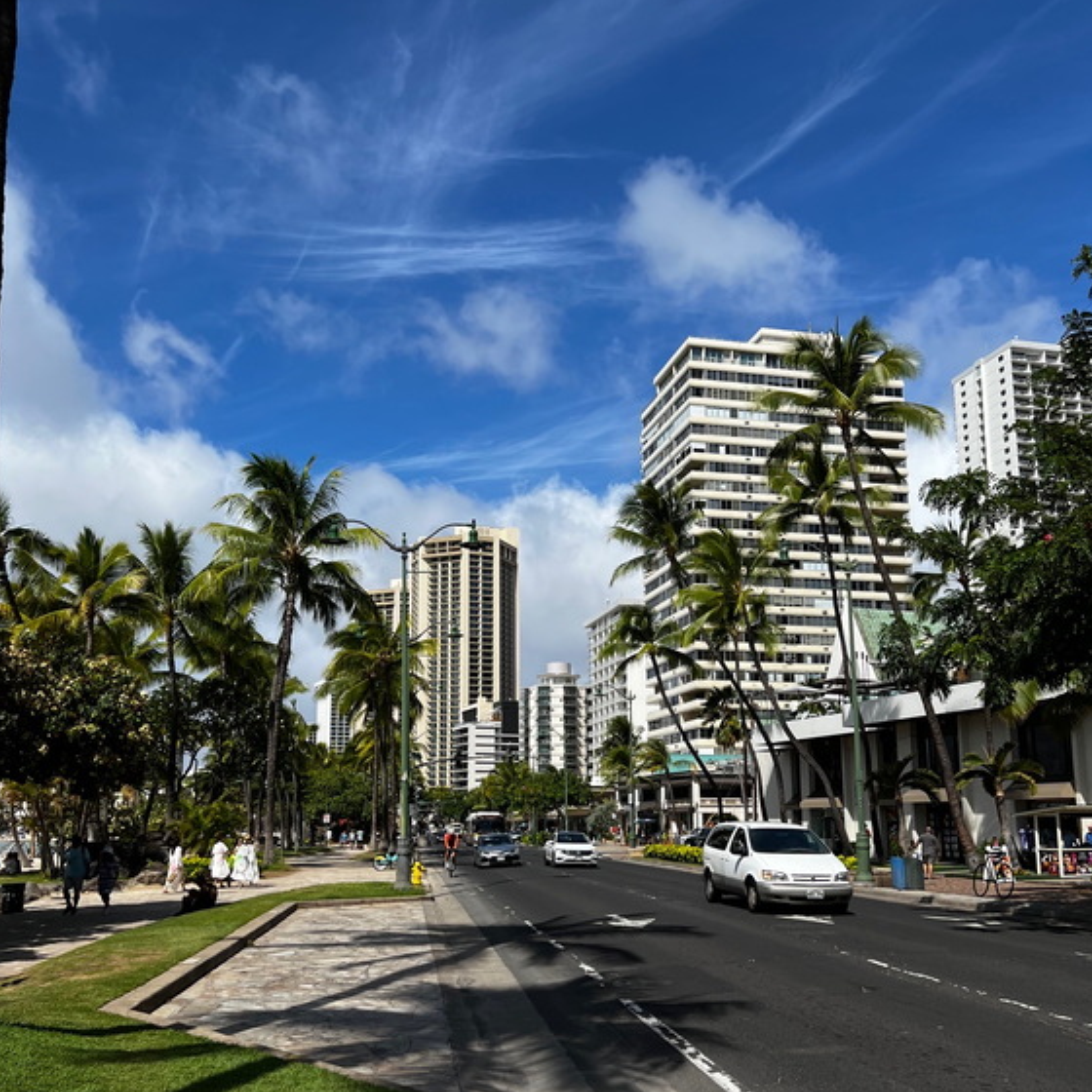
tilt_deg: +9.8
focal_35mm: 31
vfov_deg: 52.1
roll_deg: +0.0
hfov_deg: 52.5
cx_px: 545
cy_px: 663
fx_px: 1106
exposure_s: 1/5882
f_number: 1.5
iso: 50
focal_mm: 5.7
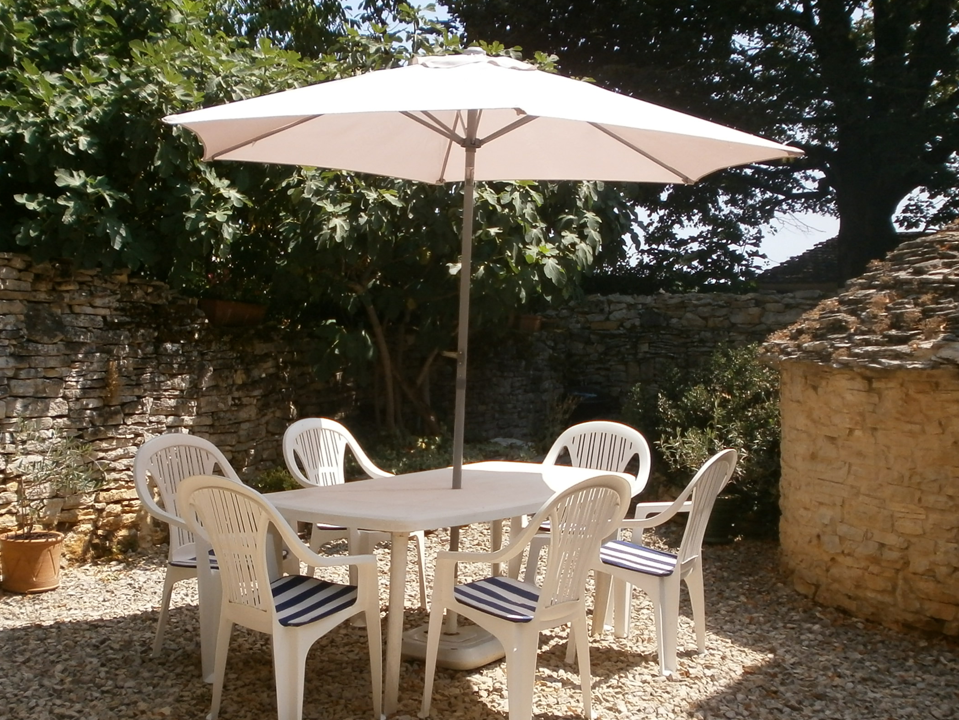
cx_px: 442
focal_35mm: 42
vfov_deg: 34.3
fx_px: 1164
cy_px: 404
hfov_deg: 44.8
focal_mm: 4.8
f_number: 2.9
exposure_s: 1/1000
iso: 100
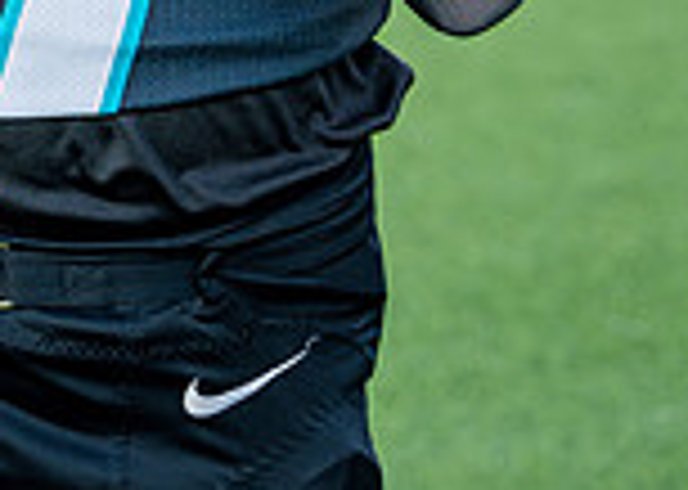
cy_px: -531
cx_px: 106
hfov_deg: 9.0
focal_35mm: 223
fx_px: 4354
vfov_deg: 6.2
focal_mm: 50
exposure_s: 1/400
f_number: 3.2
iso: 160
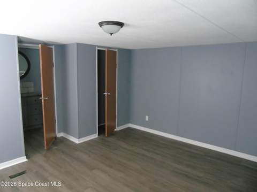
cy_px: 96
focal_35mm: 25
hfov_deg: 69.4
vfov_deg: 54.8
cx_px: 128
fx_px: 185
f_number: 3.4
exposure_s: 1/40
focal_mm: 4.4
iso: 800
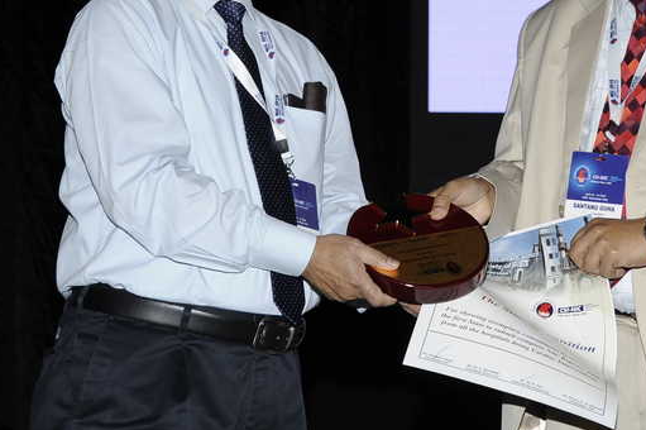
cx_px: 456
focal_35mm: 125
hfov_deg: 16.3
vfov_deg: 10.9
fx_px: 2242
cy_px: 72
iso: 250
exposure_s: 1/40
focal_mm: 50
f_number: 6.3
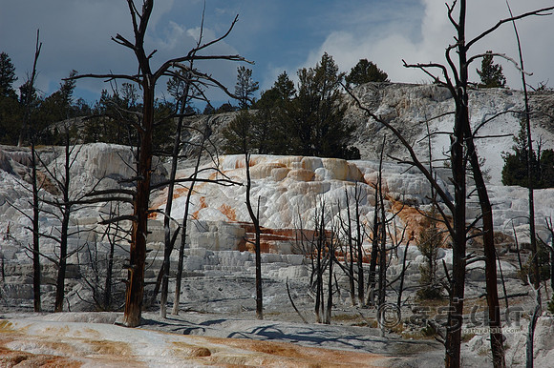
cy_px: 184
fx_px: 1615
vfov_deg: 13.0
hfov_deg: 19.5
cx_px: 277
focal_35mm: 105
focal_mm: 70
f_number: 9
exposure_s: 1/320
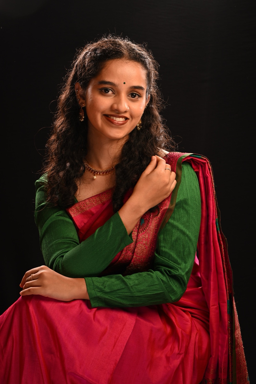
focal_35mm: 79
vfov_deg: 25.7
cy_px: 192
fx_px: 843
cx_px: 128
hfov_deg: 17.3
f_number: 13
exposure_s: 1/200
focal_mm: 79
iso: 100
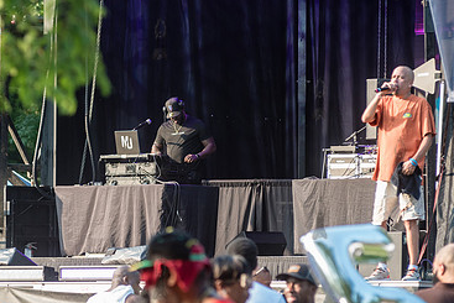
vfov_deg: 4.2
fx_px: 4100
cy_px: 158
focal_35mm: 325
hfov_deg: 6.3
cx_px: 154
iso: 500
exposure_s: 1/400
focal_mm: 200
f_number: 4.5
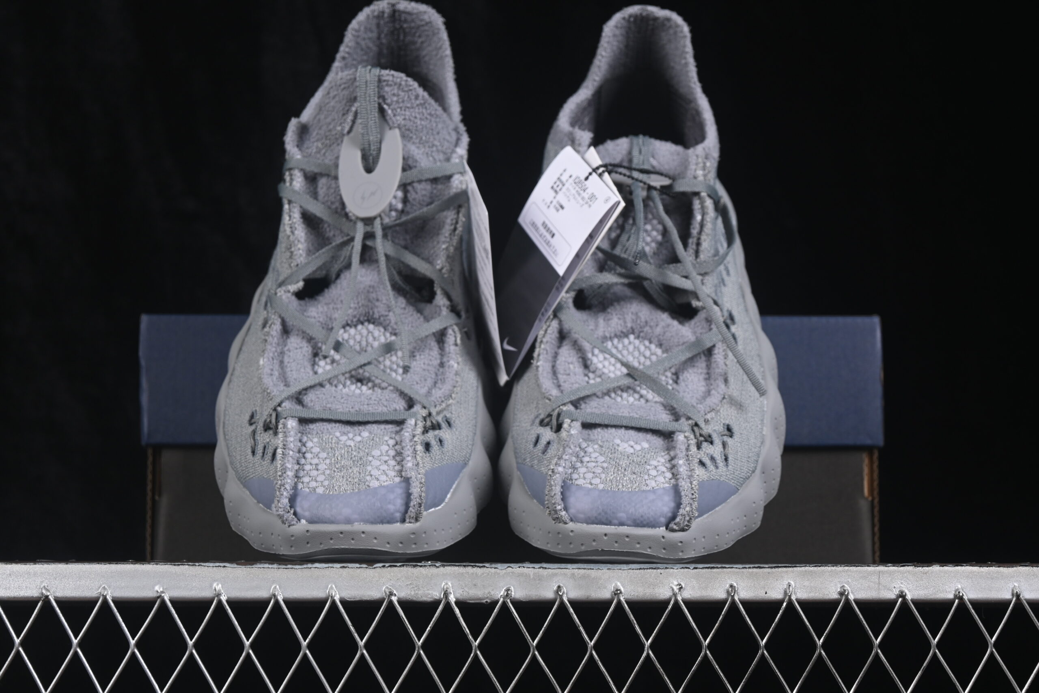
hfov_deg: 27.0
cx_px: 520
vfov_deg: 18.2
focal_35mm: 75
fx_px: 2165
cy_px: 346
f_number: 7.1
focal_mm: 50
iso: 160
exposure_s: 1/80
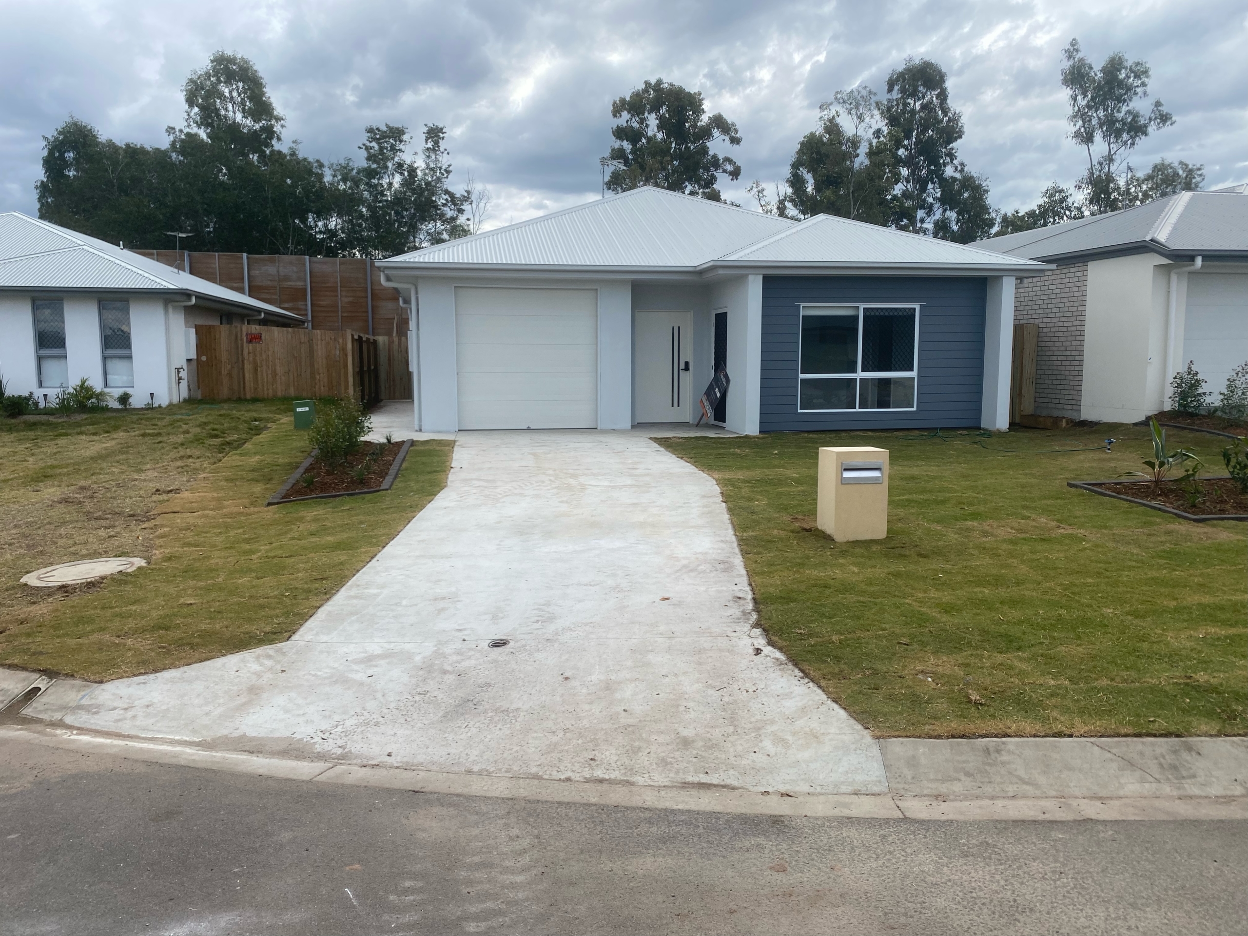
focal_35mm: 26
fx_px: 937
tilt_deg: -4.3
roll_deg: -0.5
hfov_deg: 67.3
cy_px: 468
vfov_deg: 53.1
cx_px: 624
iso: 32
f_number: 1.8
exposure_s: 1/2028
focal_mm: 4.25
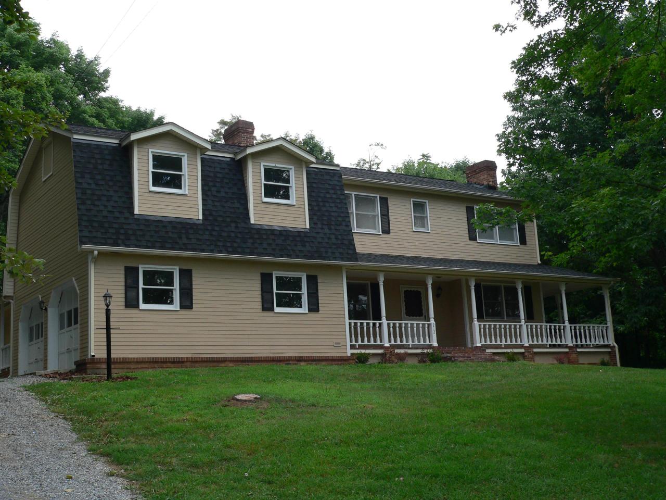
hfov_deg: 41.2
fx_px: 885
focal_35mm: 46
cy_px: 250
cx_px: 333
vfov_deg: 31.5
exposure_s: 1/250
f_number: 4
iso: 80
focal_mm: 7.6
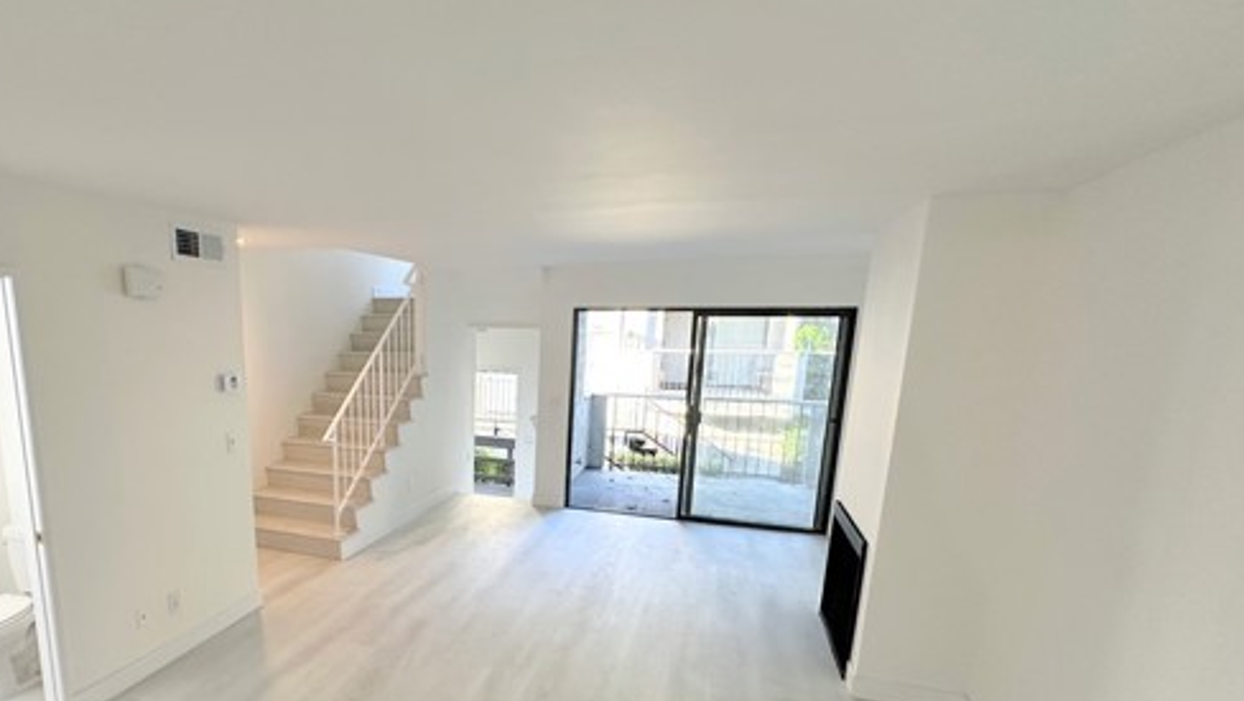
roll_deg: -1.6
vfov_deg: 54.8
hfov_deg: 84.6
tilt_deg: -12.2
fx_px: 660
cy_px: 466
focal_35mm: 20
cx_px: 451
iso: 200
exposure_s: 1/120
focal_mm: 2.22
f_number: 2.2
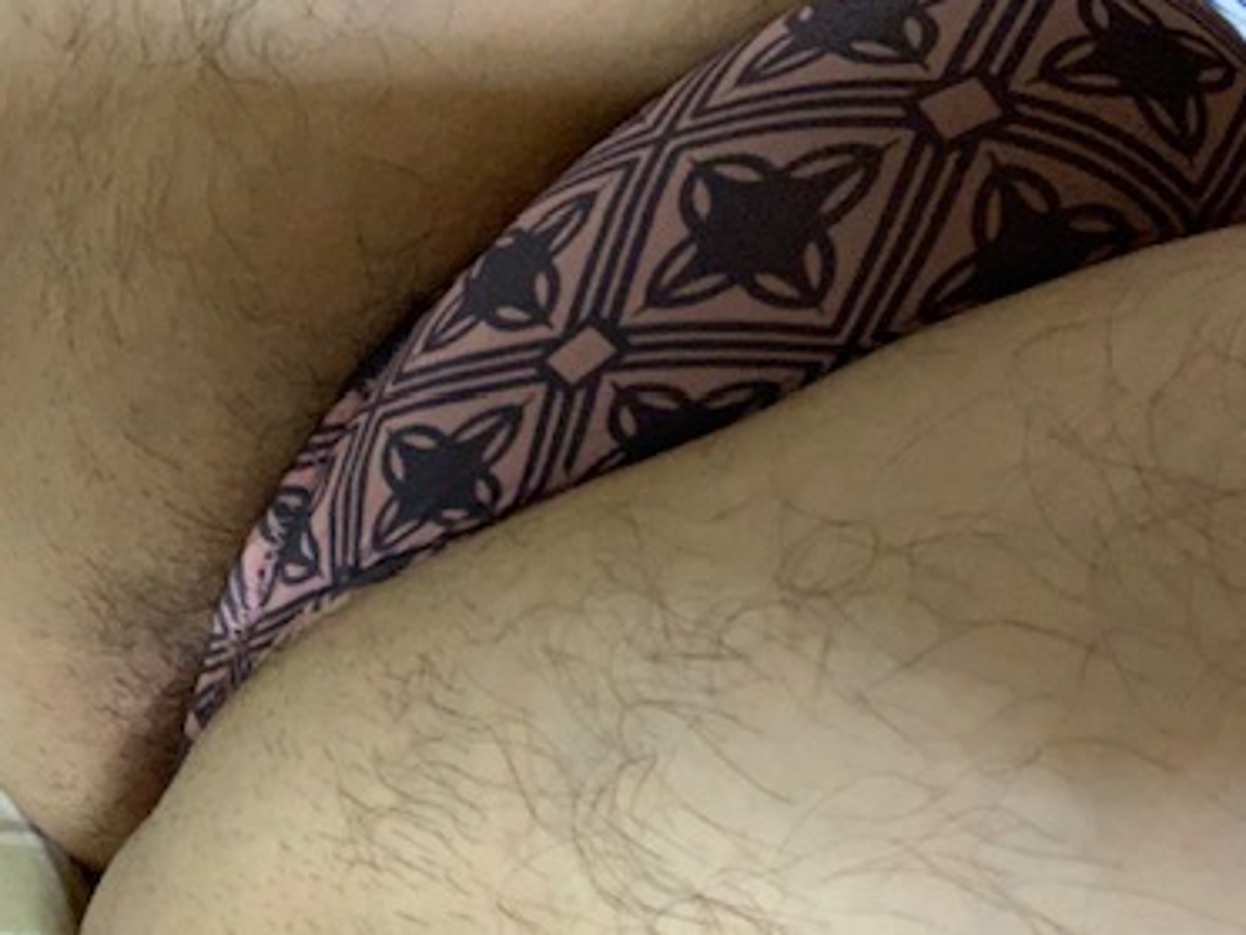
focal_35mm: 55
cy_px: 680
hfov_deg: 34.9
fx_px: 1980
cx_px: 710
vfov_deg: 26.3
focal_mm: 2.87
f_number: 2.2
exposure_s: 1/33
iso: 320
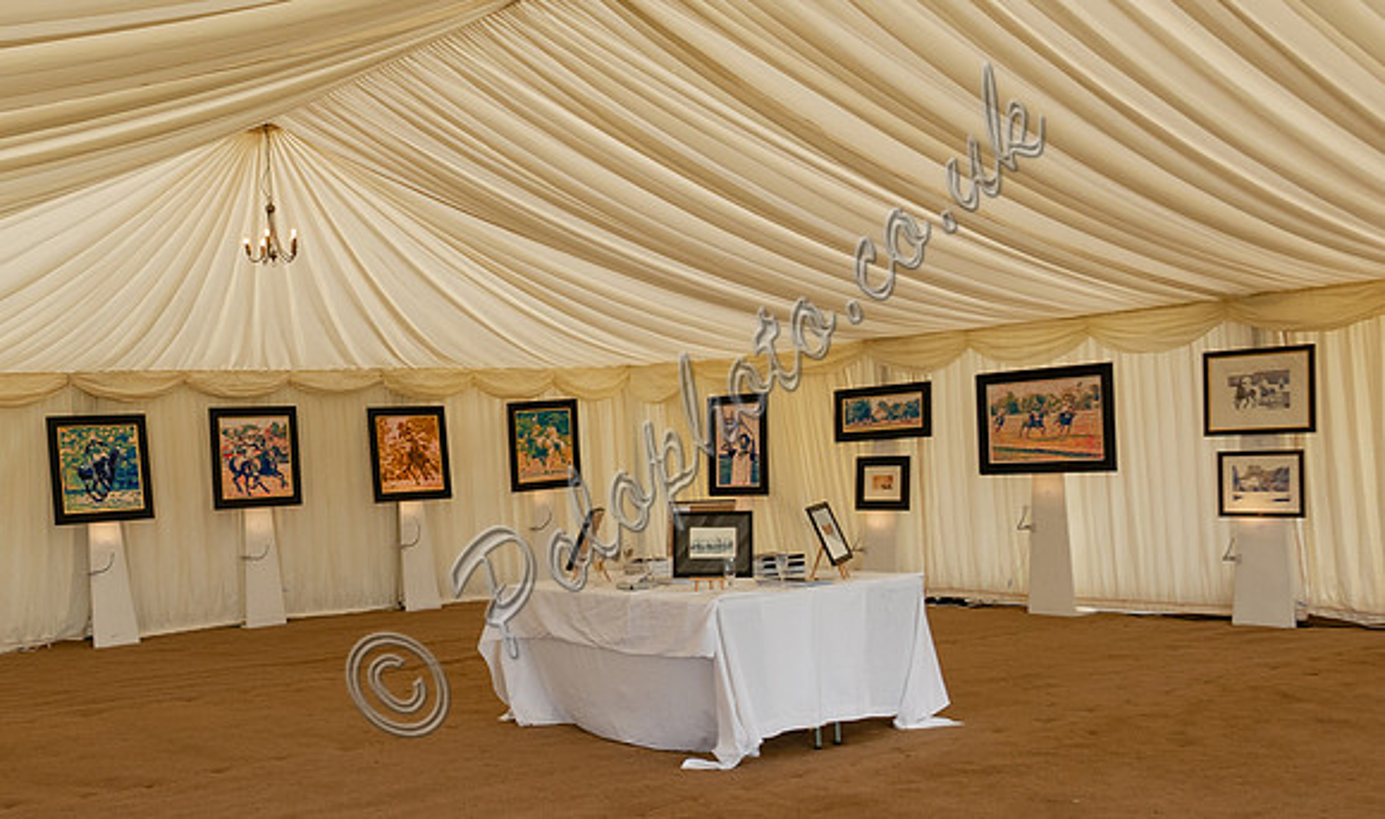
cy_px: 463
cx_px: 318
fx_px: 1423
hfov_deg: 49.5
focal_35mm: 38
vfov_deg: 32.1
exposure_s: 1/125
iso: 200
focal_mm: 10.9
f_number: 4.5
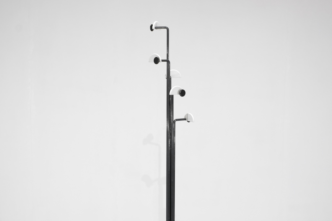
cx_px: 166
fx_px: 489
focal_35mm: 53
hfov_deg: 37.5
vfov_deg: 25.5
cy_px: 110
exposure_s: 1/50
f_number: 7.1
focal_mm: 35
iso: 800
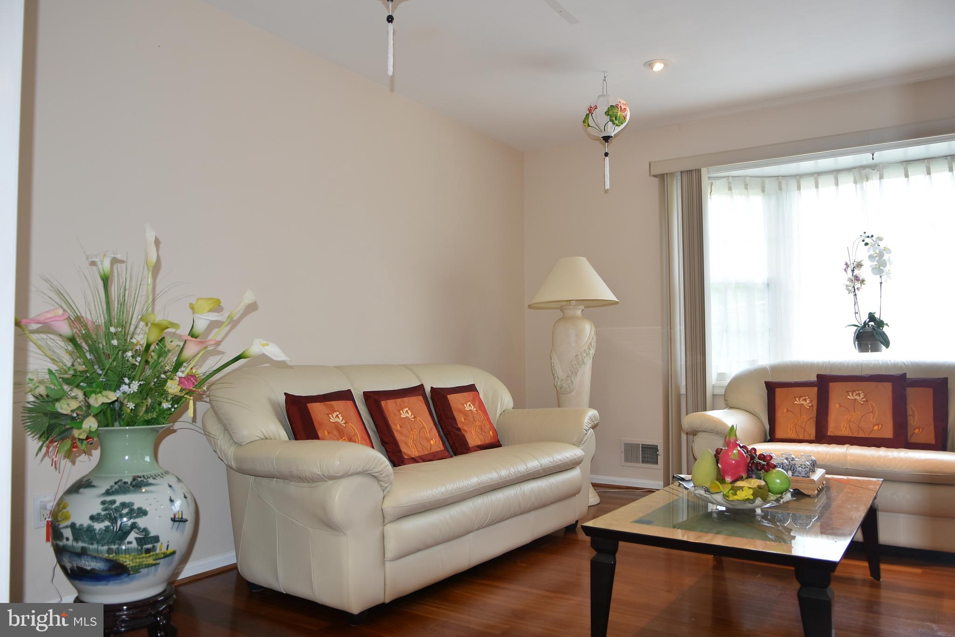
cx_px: 478
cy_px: 318
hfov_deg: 70.4
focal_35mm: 26
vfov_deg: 50.4
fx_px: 677
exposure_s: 1/60
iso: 160
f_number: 3.2
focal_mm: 17
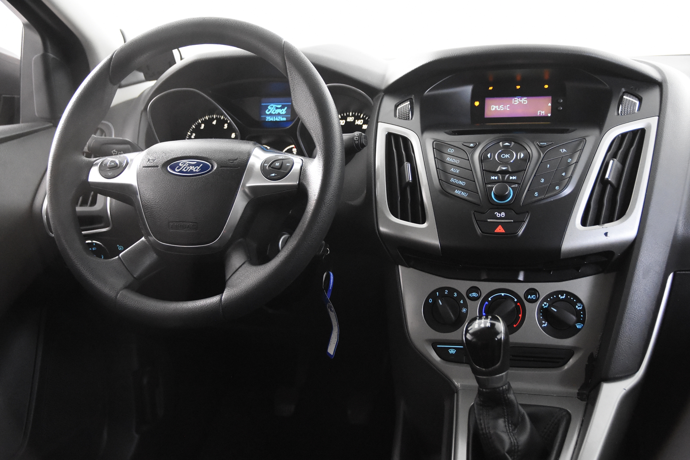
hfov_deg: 42.3
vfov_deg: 28.9
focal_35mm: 46
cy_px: 230
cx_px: 345
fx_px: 891
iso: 5600
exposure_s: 1/50
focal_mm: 31
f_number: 3.3
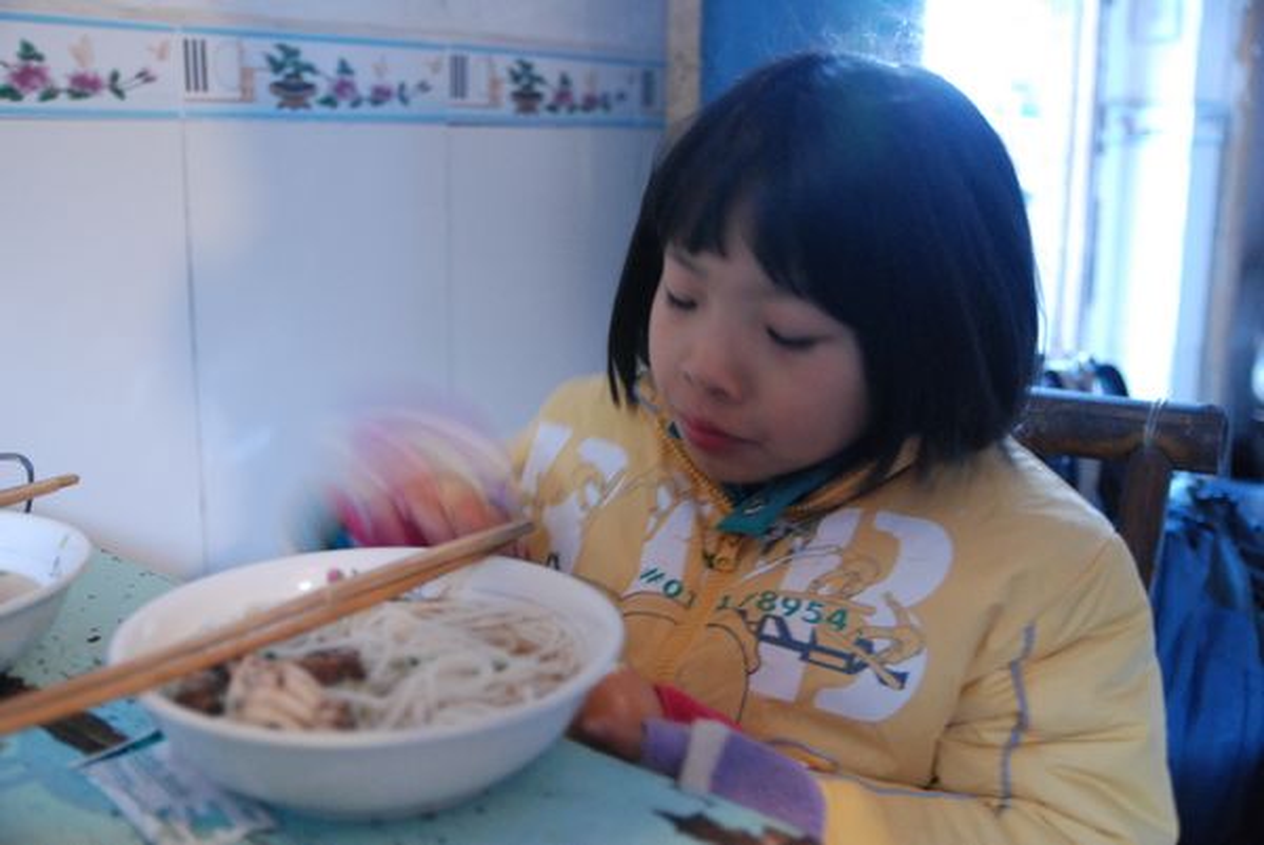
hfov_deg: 53.1
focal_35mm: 36
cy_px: 422
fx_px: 1265
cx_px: 632
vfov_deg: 36.9
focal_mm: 24
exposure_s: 1/15
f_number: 2.8
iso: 1600
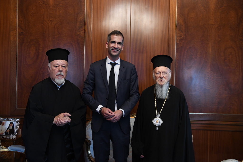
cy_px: 81
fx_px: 230
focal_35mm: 34
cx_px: 122
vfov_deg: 38.9
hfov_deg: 55.8
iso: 4000
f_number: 4.5
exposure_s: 1/125
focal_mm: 34
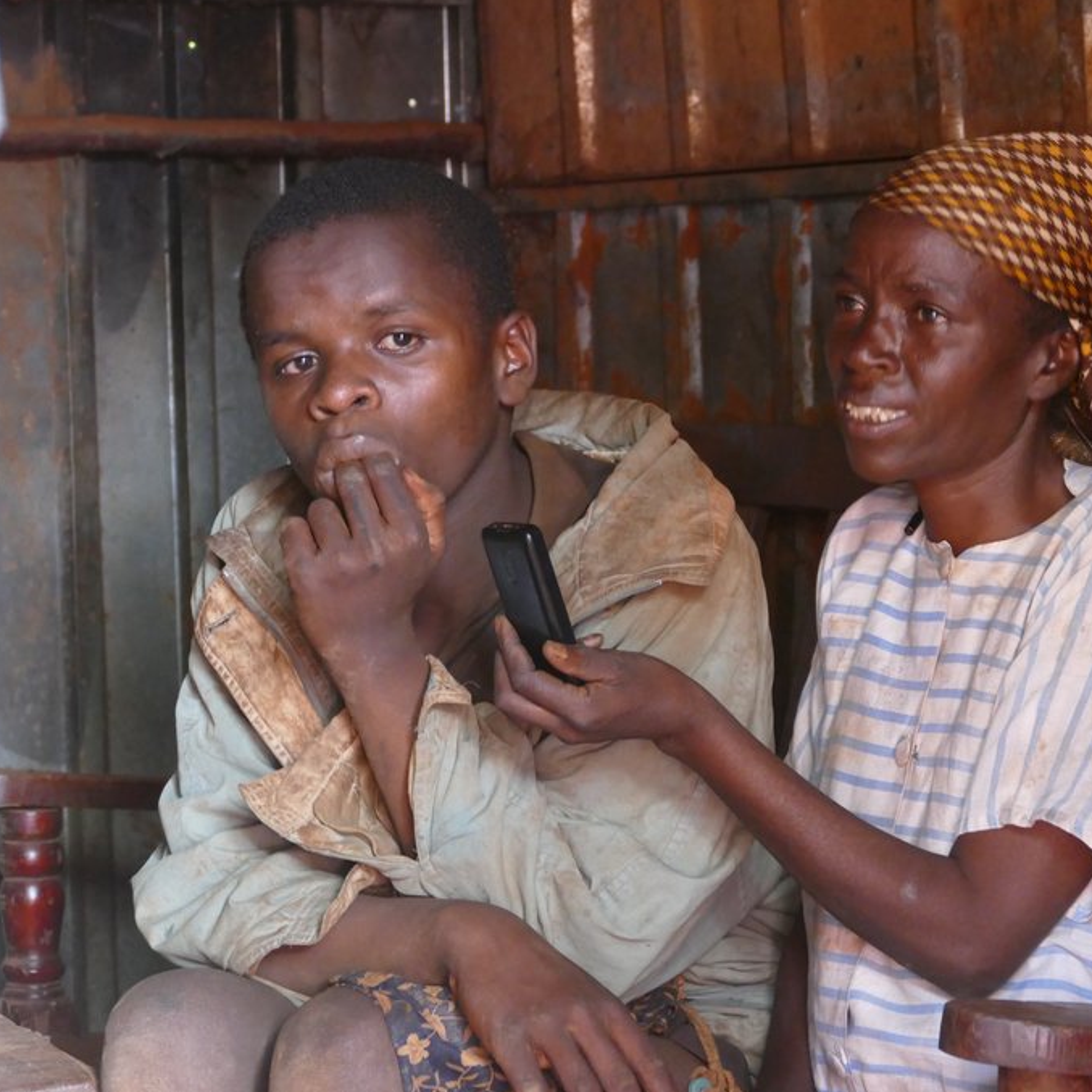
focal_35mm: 117
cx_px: 740
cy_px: 544
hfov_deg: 14.9
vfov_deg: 14.9
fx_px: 4176
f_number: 3.8
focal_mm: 33.08
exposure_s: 1/15
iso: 1600
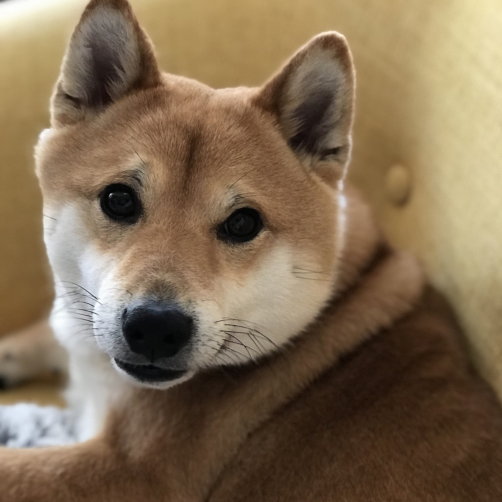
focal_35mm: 68
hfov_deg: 25.4
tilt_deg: -32.4
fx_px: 1116
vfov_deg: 25.3
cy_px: 316
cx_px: 251
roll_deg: +6.0
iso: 500
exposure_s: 1/50
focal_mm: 6.6
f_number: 2.8
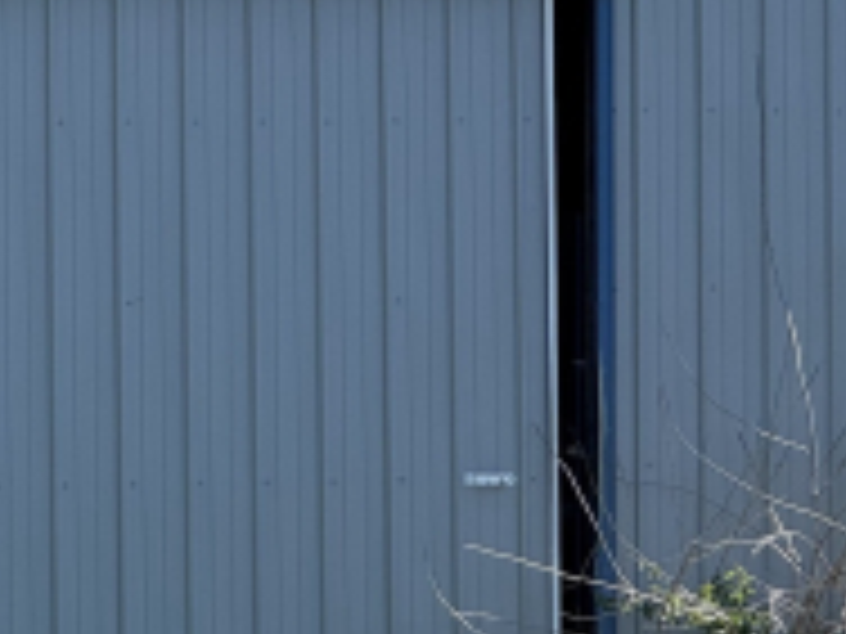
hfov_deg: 7.2
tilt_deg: +1.4
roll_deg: +0.6
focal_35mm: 273
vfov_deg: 5.4
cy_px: 301
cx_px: 205
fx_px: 6672
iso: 25
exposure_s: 1/622
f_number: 2.8
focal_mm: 9
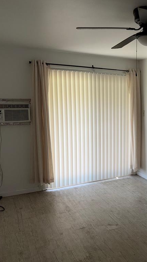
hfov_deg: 31.7
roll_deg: +0.0
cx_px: 139
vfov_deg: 56.6
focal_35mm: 35
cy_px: 131
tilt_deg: -6.9
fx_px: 243
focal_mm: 6.76
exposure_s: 1/215
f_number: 1.78
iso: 50
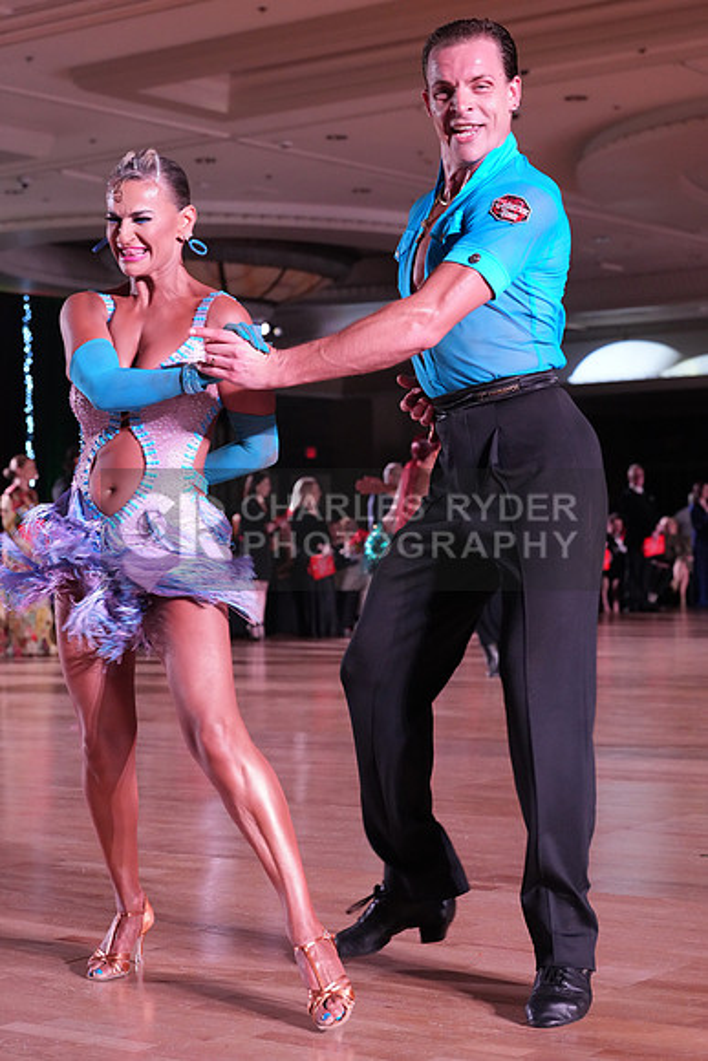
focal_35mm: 70
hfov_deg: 19.5
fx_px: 2064
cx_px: 354
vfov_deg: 28.8
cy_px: 530
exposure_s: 1/250
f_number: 5.6
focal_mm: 70
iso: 5000
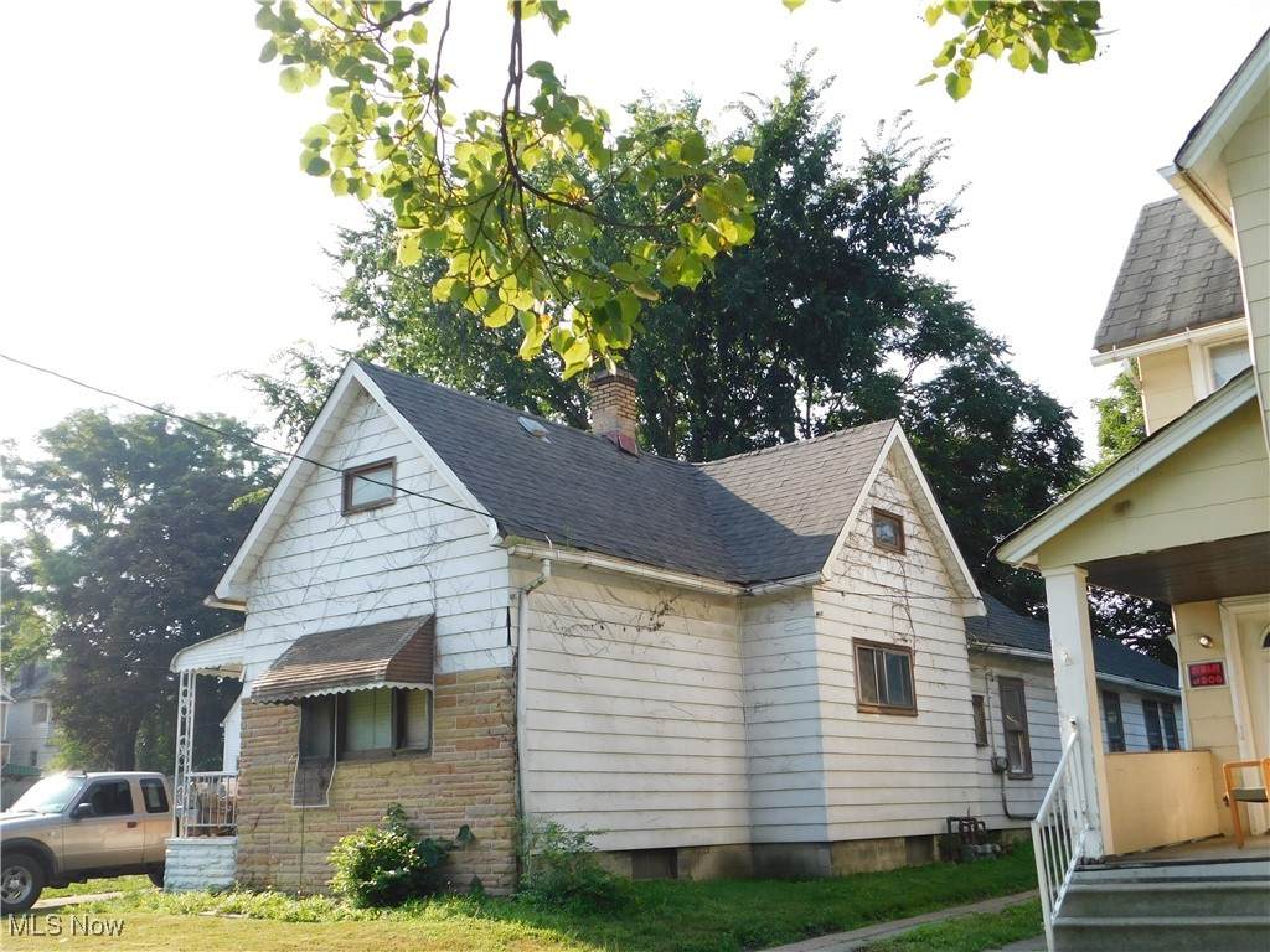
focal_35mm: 36
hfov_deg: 51.4
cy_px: 476
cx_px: 635
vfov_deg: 39.7
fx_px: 1321
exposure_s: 1/400
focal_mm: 6.3
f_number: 3.5
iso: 125
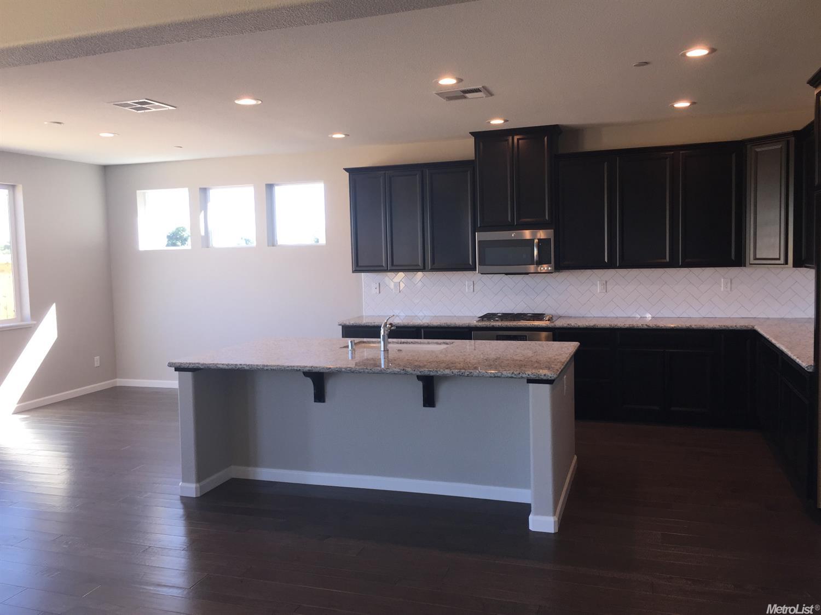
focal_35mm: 29
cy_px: 308
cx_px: 410
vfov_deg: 48.2
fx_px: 688
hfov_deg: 61.7
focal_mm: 4.15
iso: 40
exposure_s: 1/60
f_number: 2.2
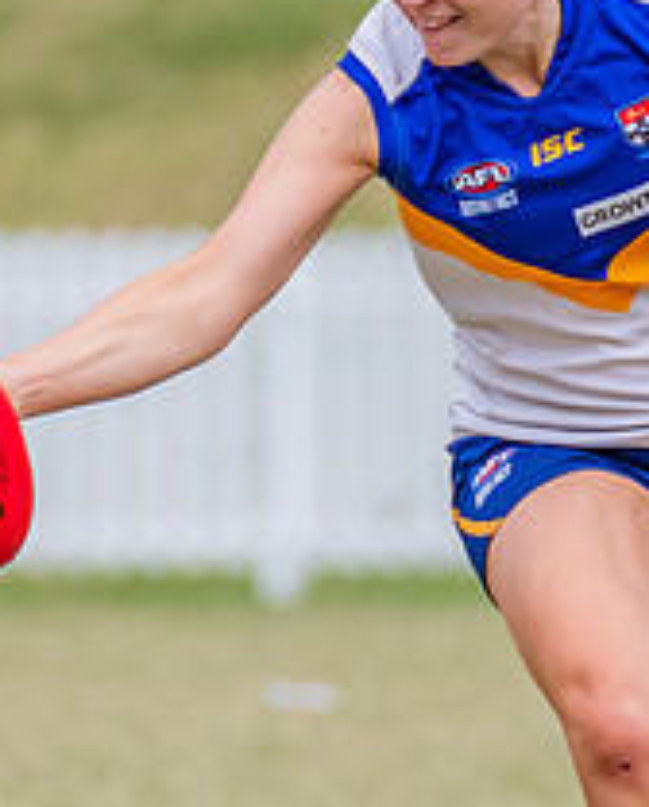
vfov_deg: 0.9
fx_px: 49628
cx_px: 461
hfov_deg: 0.7
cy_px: 365
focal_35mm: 2073
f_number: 8
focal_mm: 420
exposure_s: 1/1250
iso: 800
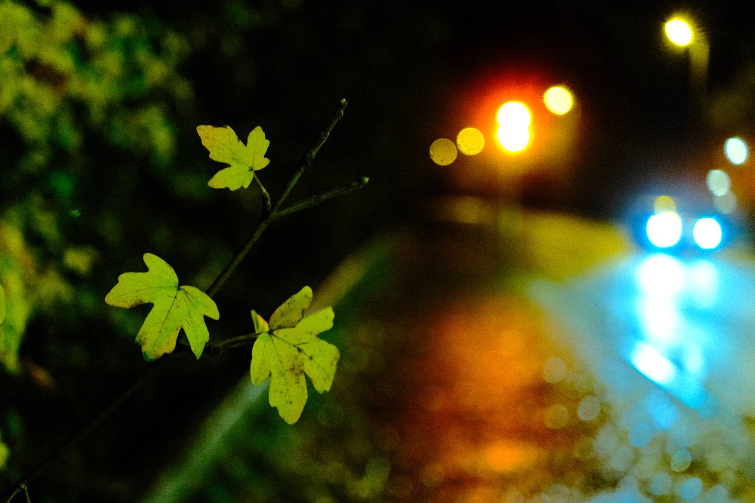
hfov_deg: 47.4
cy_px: 252
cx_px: 378
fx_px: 860
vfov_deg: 32.6
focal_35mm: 41
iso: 6400
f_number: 2.8
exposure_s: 1/18
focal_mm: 27
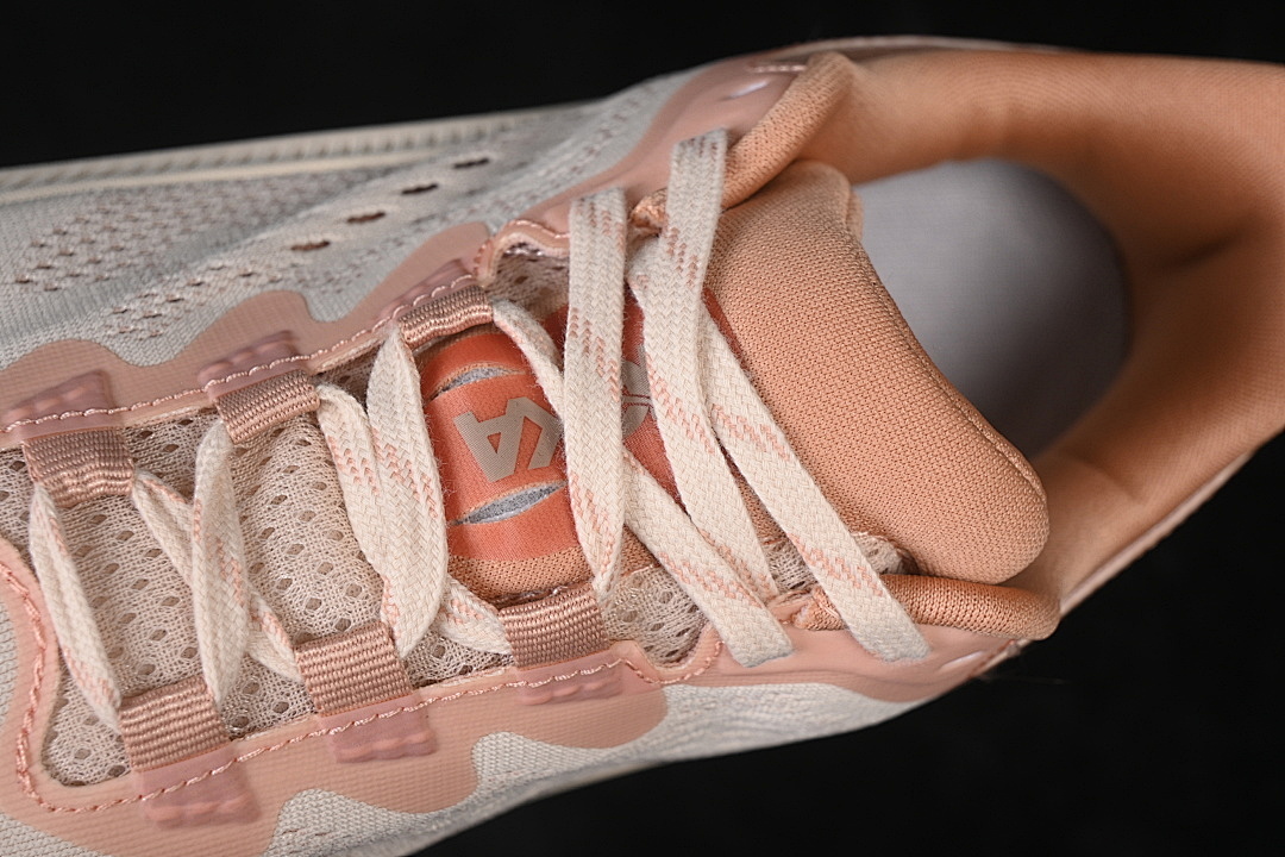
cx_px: 642
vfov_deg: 18.2
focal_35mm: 75
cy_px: 428
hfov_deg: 27.0
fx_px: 2677
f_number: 7.1
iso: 160
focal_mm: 50
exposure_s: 1/80
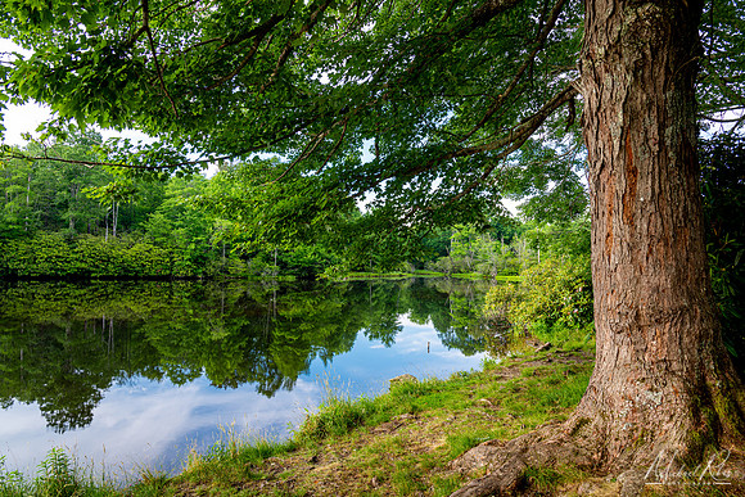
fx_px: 497
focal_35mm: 24
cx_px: 372
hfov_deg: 73.7
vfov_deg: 53.2
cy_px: 248
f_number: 13
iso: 64
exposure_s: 1/13
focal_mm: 24
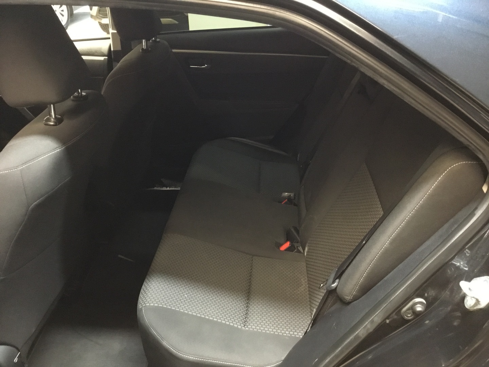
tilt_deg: -29.6
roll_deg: +2.9
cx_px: 244
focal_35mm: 31
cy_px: 184
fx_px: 438
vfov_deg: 45.4
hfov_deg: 58.4
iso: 500
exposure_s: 1/17
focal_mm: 3.3
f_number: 2.4
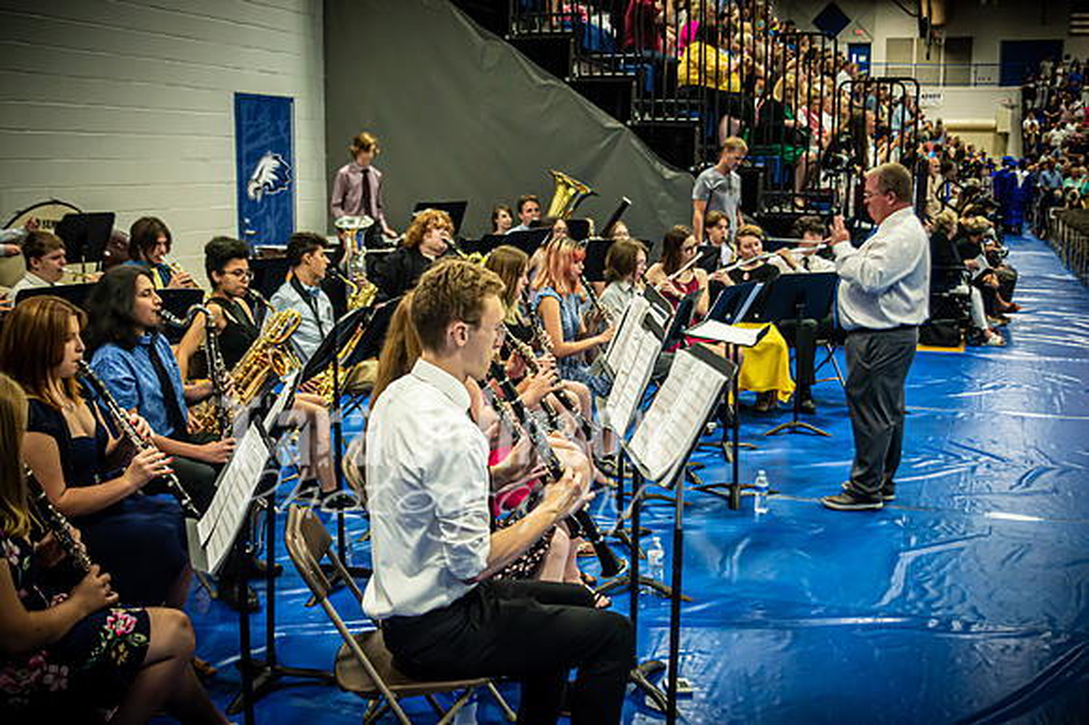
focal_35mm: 40
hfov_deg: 48.0
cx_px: 544
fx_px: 1224
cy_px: 362
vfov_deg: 33.0
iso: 2800
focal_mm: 27
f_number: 2.8
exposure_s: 1/200
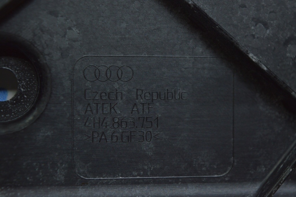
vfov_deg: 16.5
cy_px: 98
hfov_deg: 24.6
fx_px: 678
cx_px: 148
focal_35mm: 82
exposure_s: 1/80
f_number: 5.6
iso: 400
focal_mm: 55
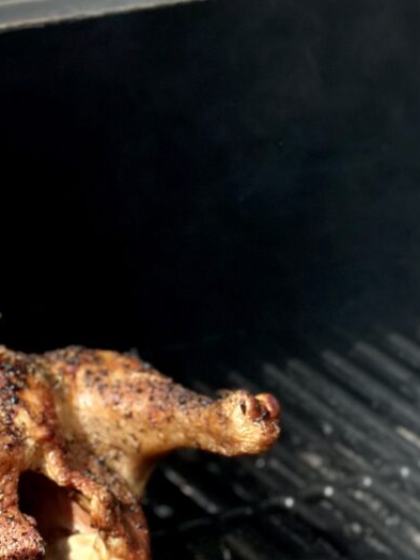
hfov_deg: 13.3
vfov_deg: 17.8
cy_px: 432
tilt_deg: -31.5
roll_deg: +0.7
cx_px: -12
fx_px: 1780
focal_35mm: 110
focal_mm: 6.86
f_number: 1.78
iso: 80
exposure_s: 1/5882
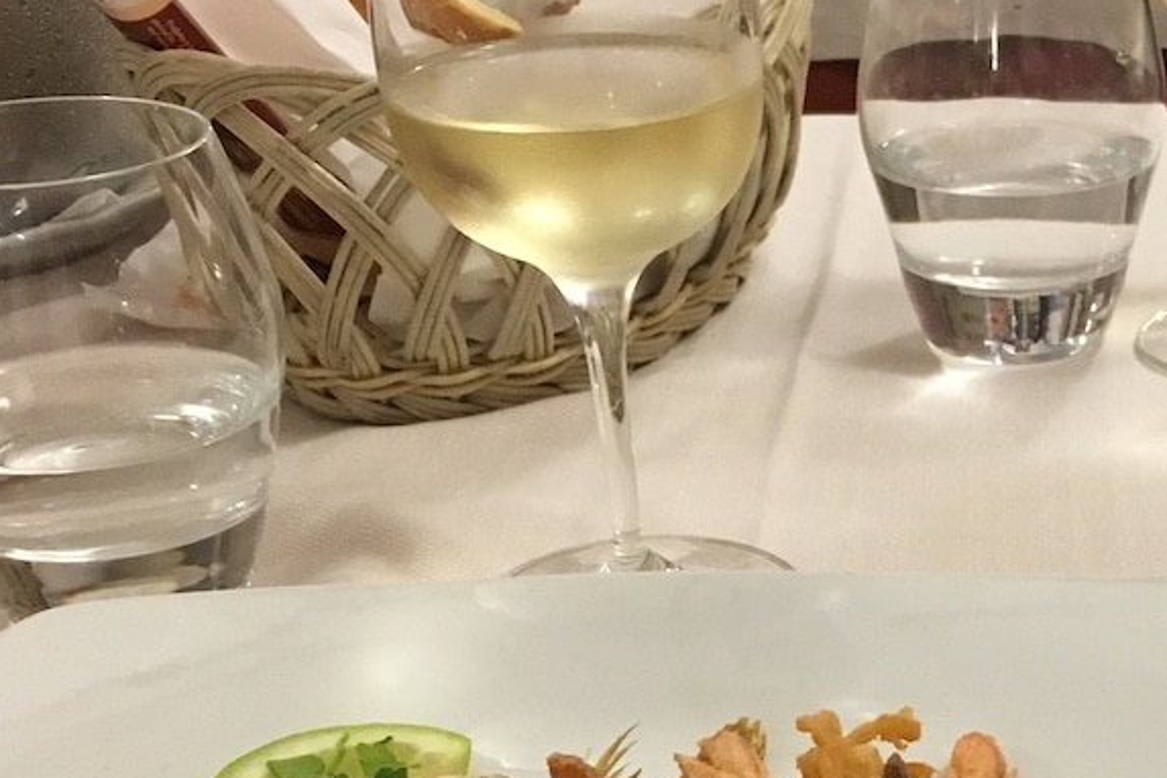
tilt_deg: -29.2
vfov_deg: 16.9
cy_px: 781
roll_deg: +0.8
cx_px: 1128
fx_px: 2561
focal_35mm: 79
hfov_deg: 24.6
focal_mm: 4.15
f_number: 2.2
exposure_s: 1/33
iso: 200
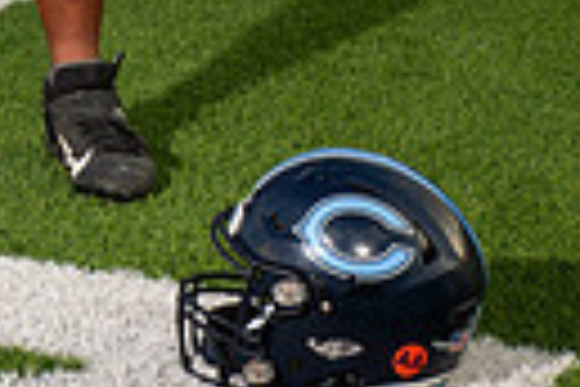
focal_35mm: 161
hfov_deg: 12.6
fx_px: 2594
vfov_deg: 7.9
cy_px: -544
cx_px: -27
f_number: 7.1
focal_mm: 46
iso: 160
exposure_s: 1/320
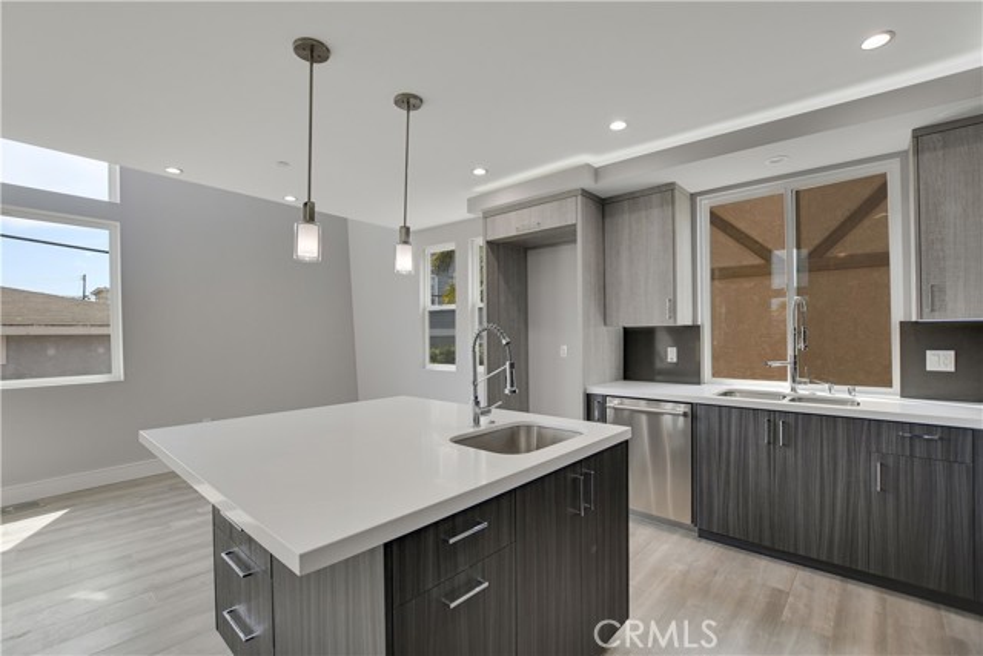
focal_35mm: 15
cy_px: 328
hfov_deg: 100.4
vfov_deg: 77.4
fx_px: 410
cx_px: 492
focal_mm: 10
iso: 400
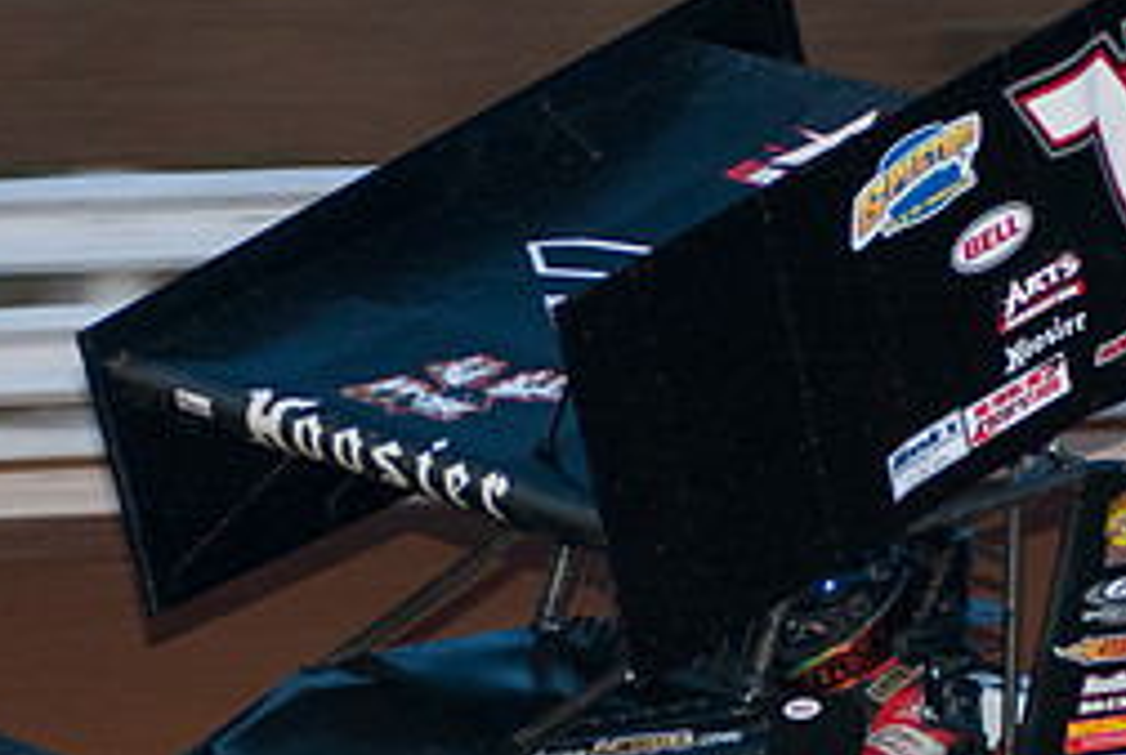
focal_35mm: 297
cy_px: 697
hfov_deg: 6.9
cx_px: 666
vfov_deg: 4.6
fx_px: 9306
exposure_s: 1/250
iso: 250
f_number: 3.2
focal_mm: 86
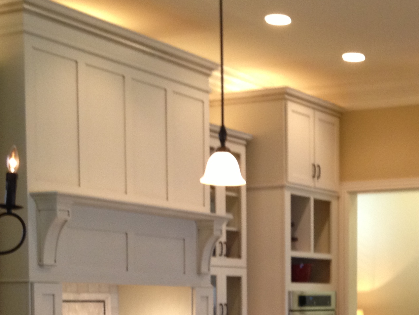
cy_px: 362
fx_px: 1089
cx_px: 341
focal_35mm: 90
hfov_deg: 21.5
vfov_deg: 15.9
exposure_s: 1/20
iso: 125
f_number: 2.4
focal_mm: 4.28
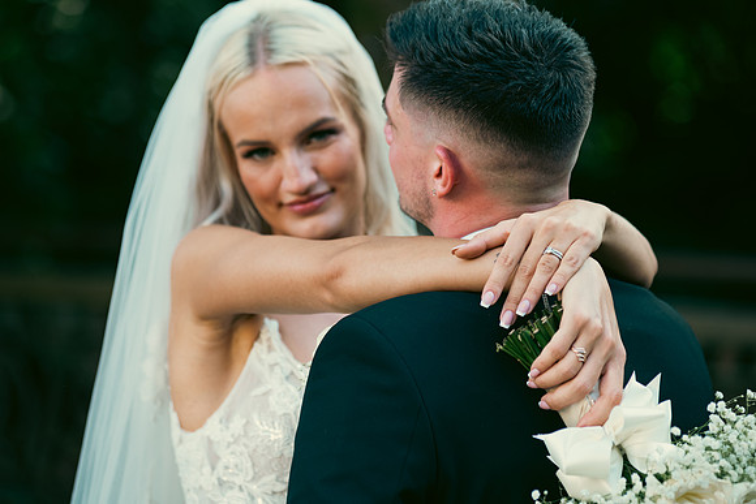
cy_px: 252
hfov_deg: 14.2
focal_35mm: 145
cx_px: 378
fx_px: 3046
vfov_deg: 9.5
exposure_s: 1/200
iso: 200
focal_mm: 145
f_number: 3.5
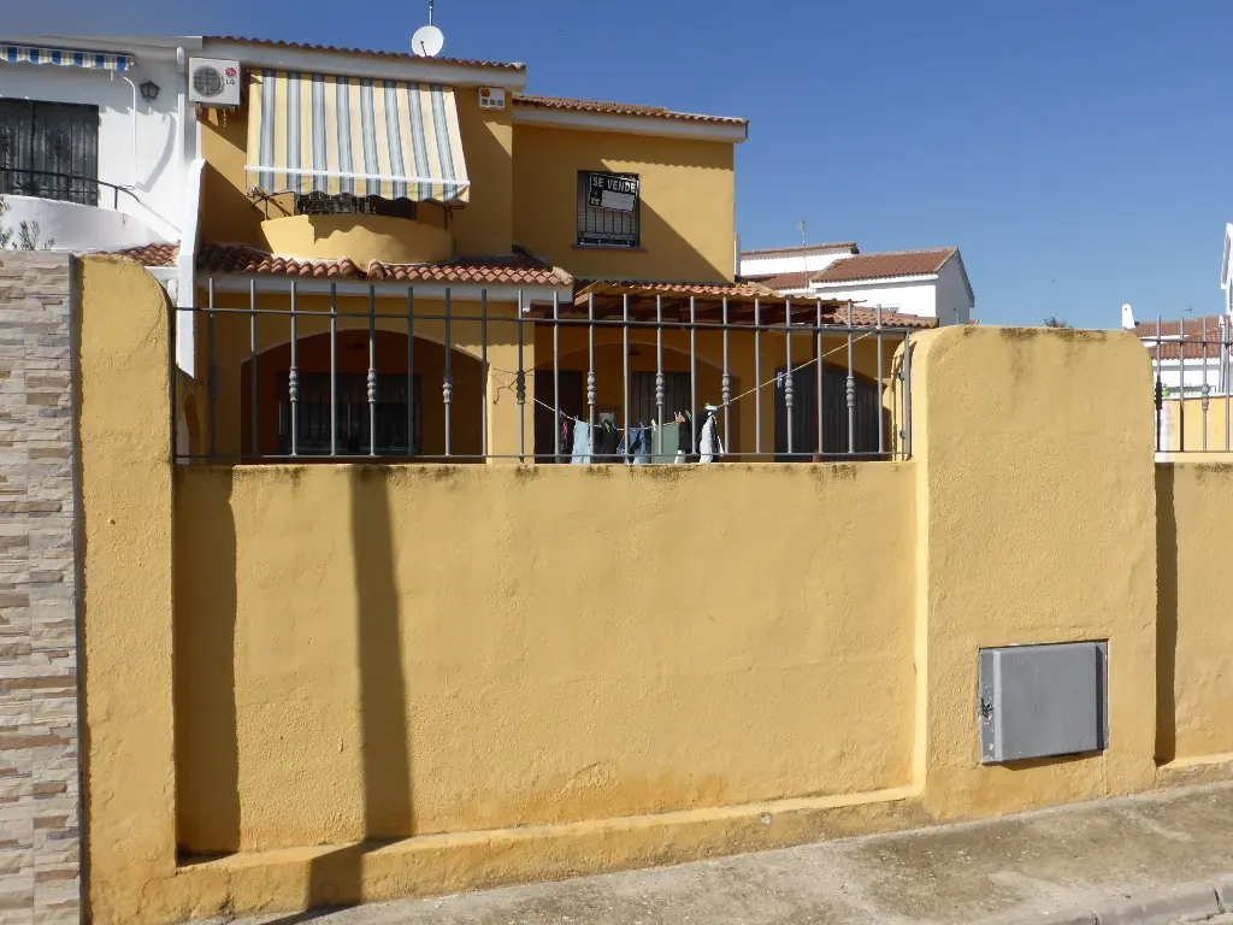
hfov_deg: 58.4
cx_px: 616
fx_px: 1104
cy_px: 462
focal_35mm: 31
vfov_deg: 45.4
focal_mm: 5.4
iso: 100
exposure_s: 1/1600
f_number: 3.6
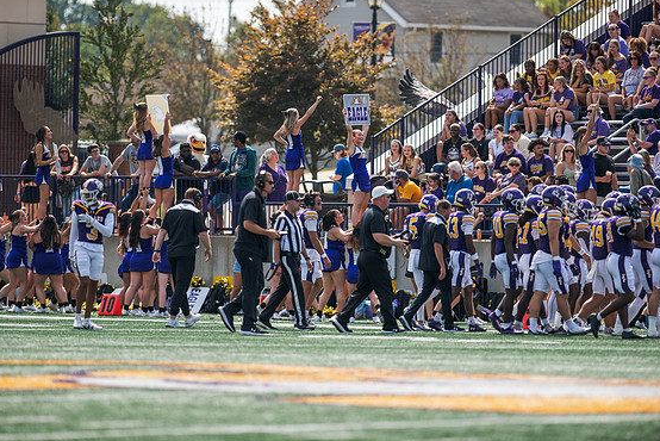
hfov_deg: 6.6
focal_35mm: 314
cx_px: 323
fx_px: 5759
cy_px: 216
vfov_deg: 4.4
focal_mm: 300
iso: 100
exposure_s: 1/1000
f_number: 3.5
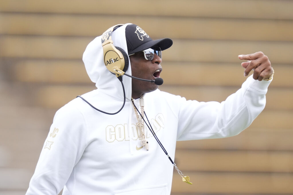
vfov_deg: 1.6
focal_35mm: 843
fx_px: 6862
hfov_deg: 2.4
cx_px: 147
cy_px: 98
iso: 1600
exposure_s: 1/2000
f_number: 4
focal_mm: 560
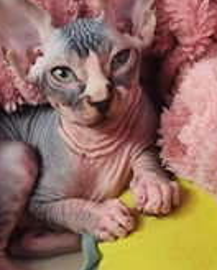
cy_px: 194
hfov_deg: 26.5
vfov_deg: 32.5
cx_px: 61
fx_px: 456
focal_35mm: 57
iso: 969
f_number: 1.7
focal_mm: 5.24
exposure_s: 1/20
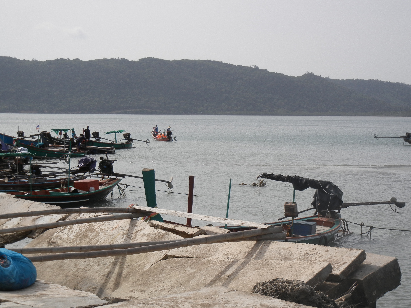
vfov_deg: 19.1
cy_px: 154
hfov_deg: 25.3
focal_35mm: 77
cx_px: 206
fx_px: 914
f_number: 8.6
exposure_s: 1/318
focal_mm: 13.9
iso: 160
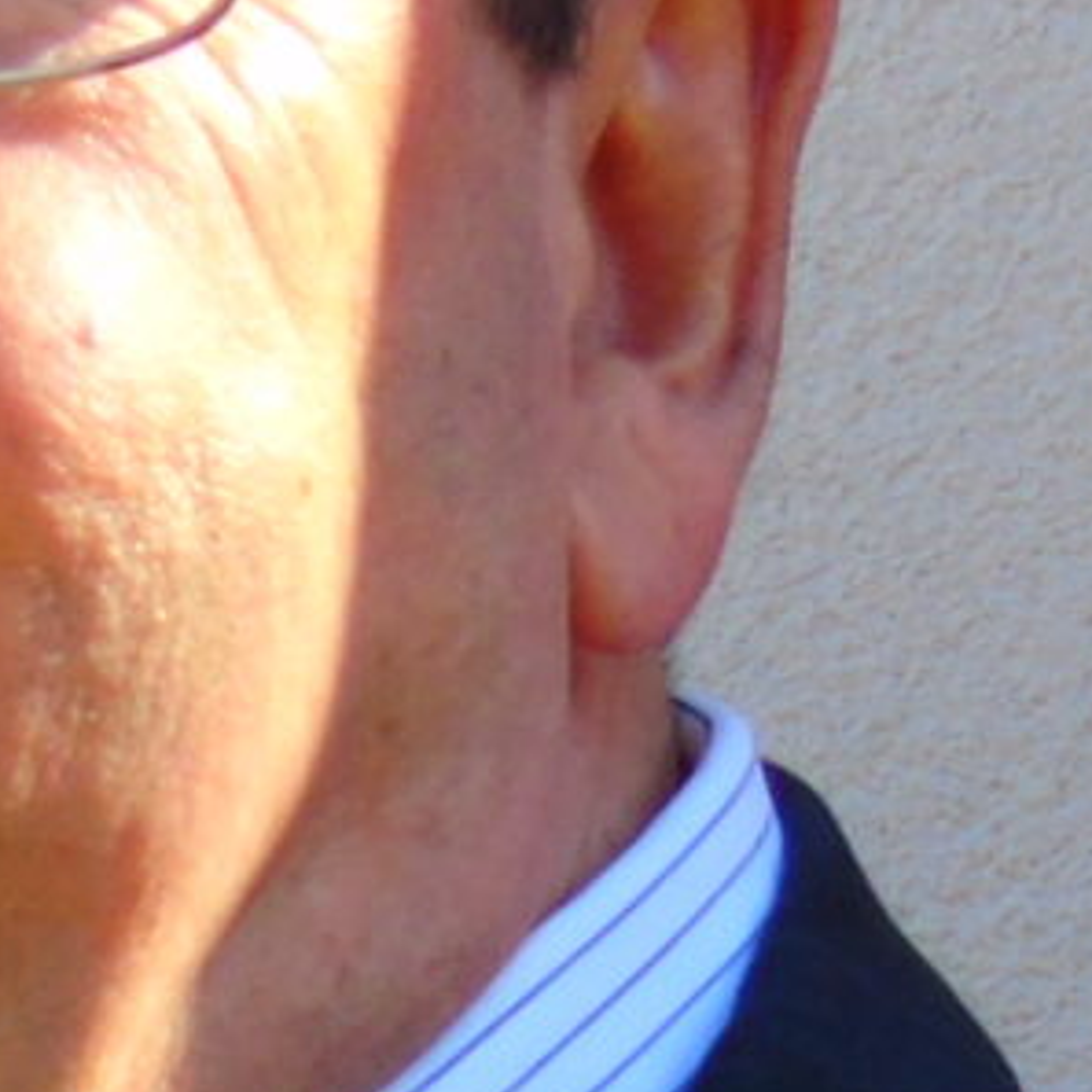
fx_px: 7888
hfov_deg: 7.8
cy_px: 1408
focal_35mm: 221
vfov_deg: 7.8
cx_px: -276
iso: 80
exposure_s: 1/250
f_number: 3.6
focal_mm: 5.2
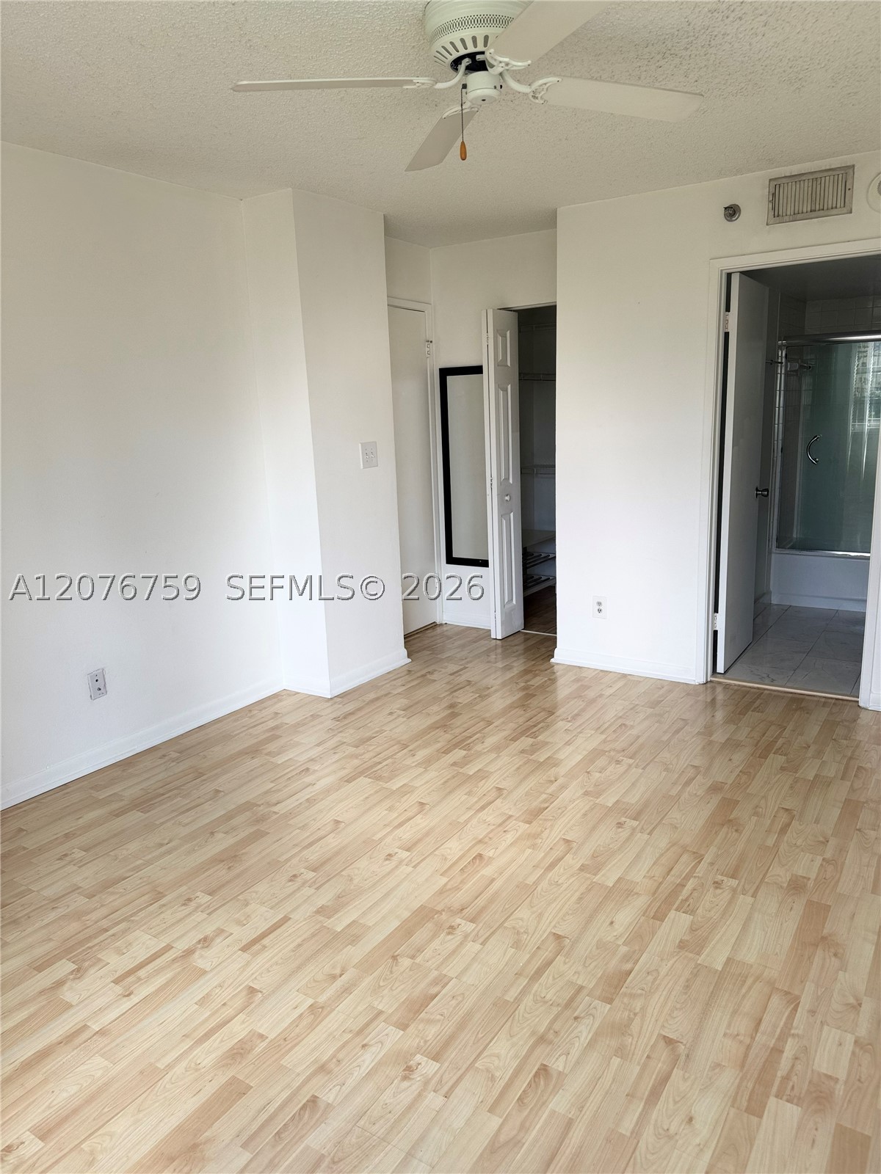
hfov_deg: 56.8
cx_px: 440
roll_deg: +2.7
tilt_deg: -12.8
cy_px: 587
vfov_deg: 71.6
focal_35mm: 24
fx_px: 814
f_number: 1.78
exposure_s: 1/135
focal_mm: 6.76
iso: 50
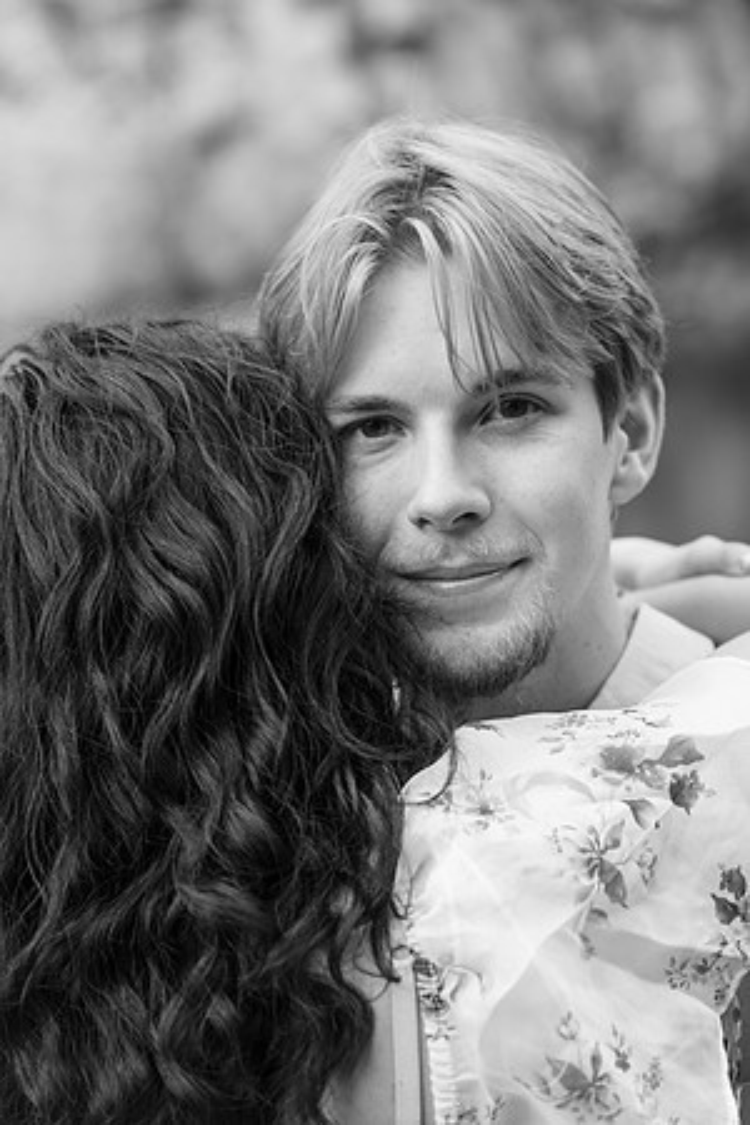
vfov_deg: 23.9
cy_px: 562
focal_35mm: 85
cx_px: 375
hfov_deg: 16.1
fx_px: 2656
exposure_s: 1/250
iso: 800
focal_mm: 85
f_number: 4.5
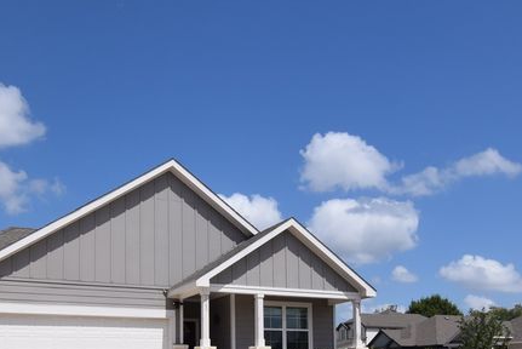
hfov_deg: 49.3
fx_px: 569
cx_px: 251
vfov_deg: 31.9
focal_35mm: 39
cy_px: 334
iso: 200
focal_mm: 11
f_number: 11
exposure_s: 1/500
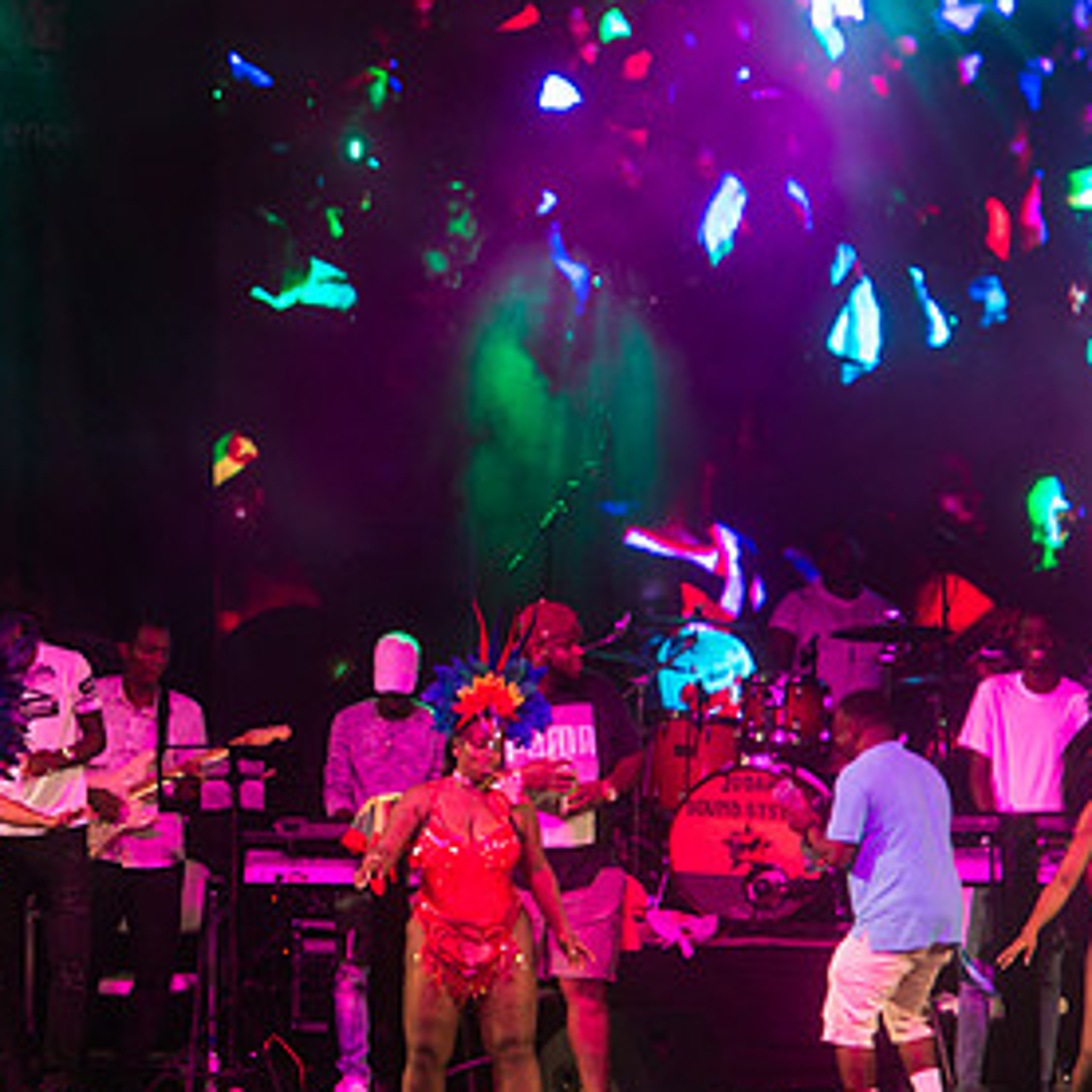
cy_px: 674
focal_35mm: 463
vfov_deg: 3.8
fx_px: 16525
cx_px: 83
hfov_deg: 3.8
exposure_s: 1/200
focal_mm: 260
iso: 3200
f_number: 5.6
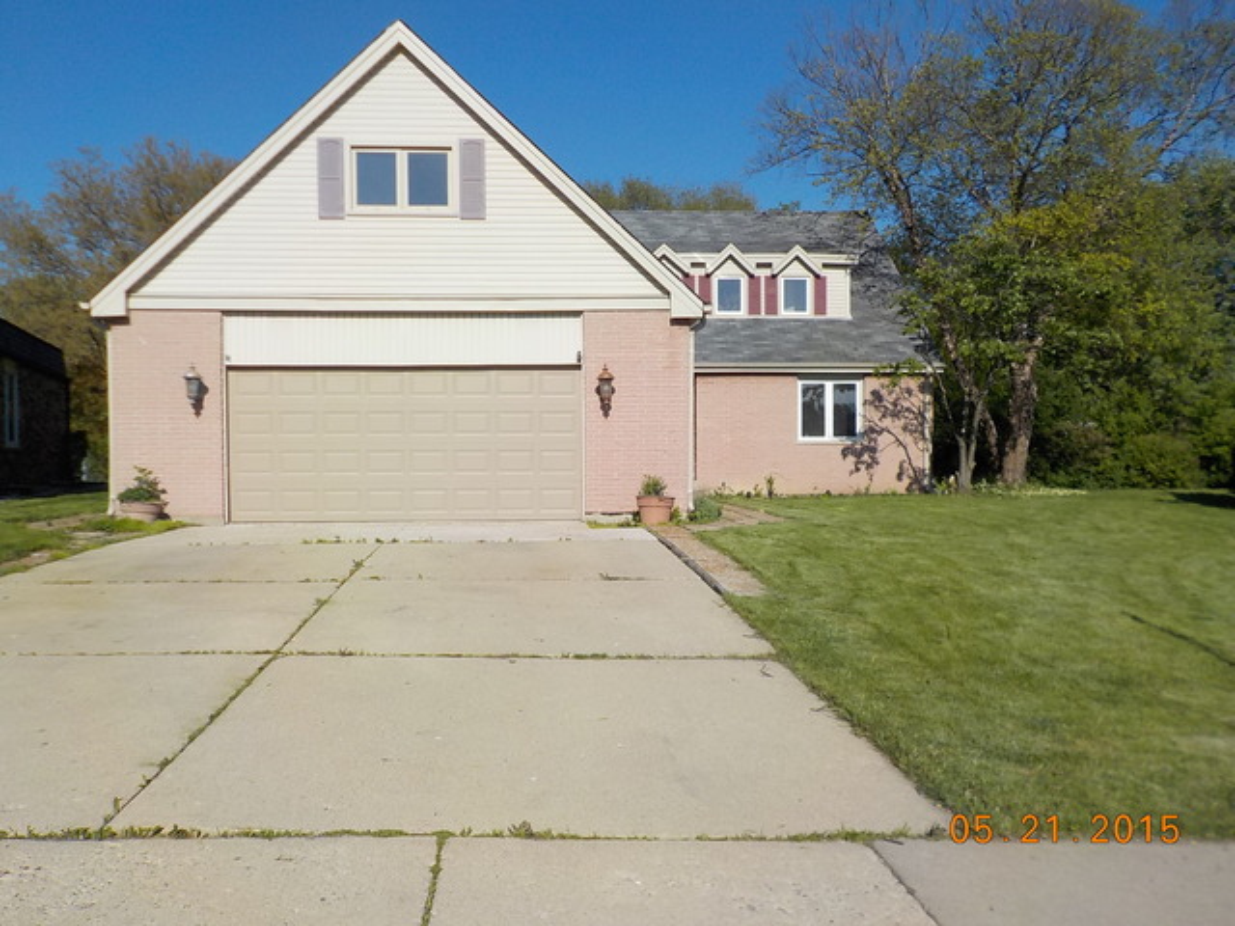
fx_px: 1070
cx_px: 618
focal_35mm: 30
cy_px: 463
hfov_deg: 60.0
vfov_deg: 46.8
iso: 125
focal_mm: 4.1
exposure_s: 1/640
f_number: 6.6
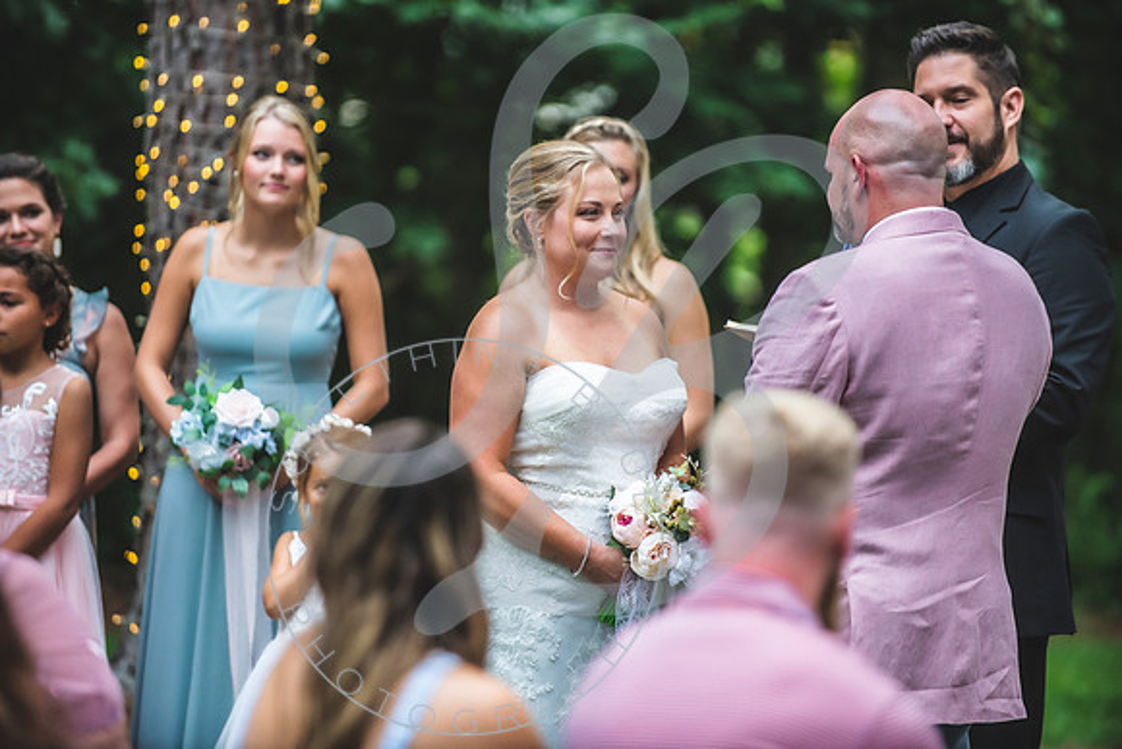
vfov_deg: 6.9
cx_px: 561
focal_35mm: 200
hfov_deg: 10.3
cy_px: 374
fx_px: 6234
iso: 1000
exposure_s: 1/640
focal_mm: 200
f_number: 2.8
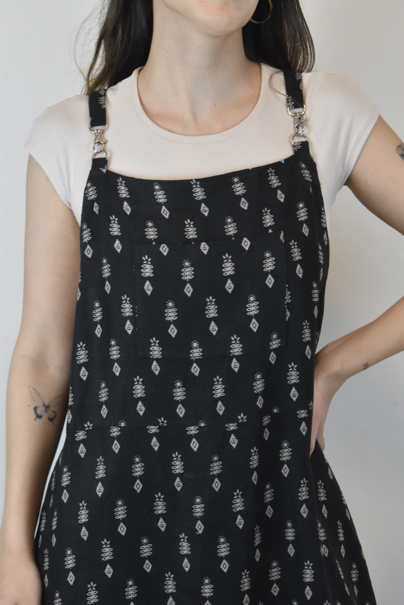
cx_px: 202
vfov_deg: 24.6
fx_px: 1389
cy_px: 302
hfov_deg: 16.6
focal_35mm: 82
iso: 1600
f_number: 16
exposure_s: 1/40
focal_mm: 55
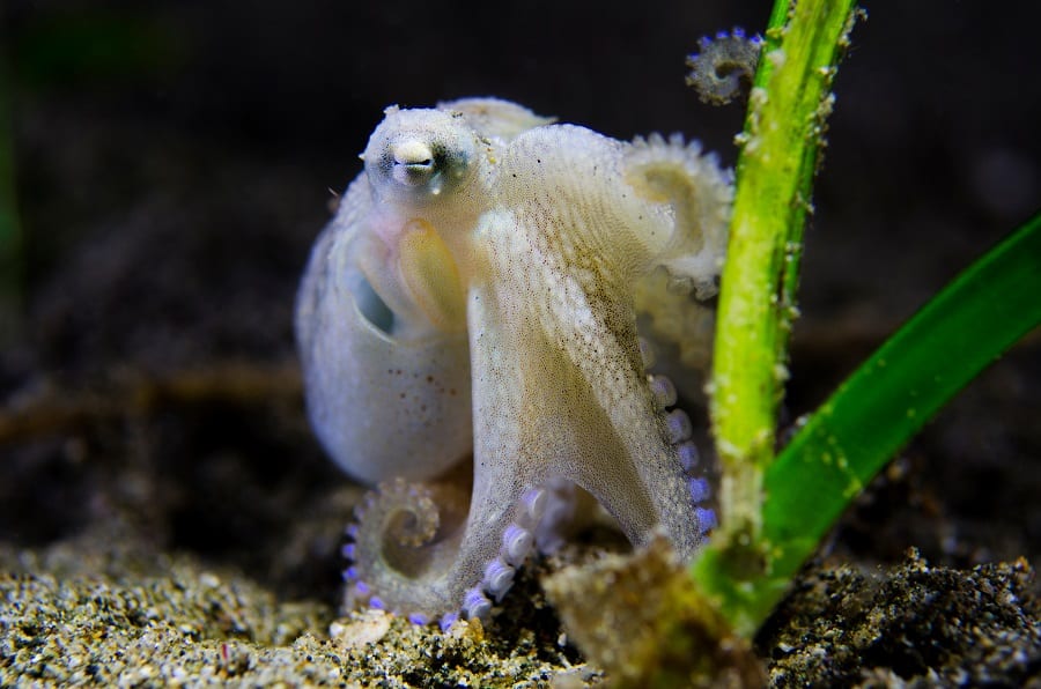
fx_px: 2597
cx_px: 520
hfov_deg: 22.7
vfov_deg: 15.1
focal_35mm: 90
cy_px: 344
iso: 100
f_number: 8
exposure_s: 1/80
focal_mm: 60
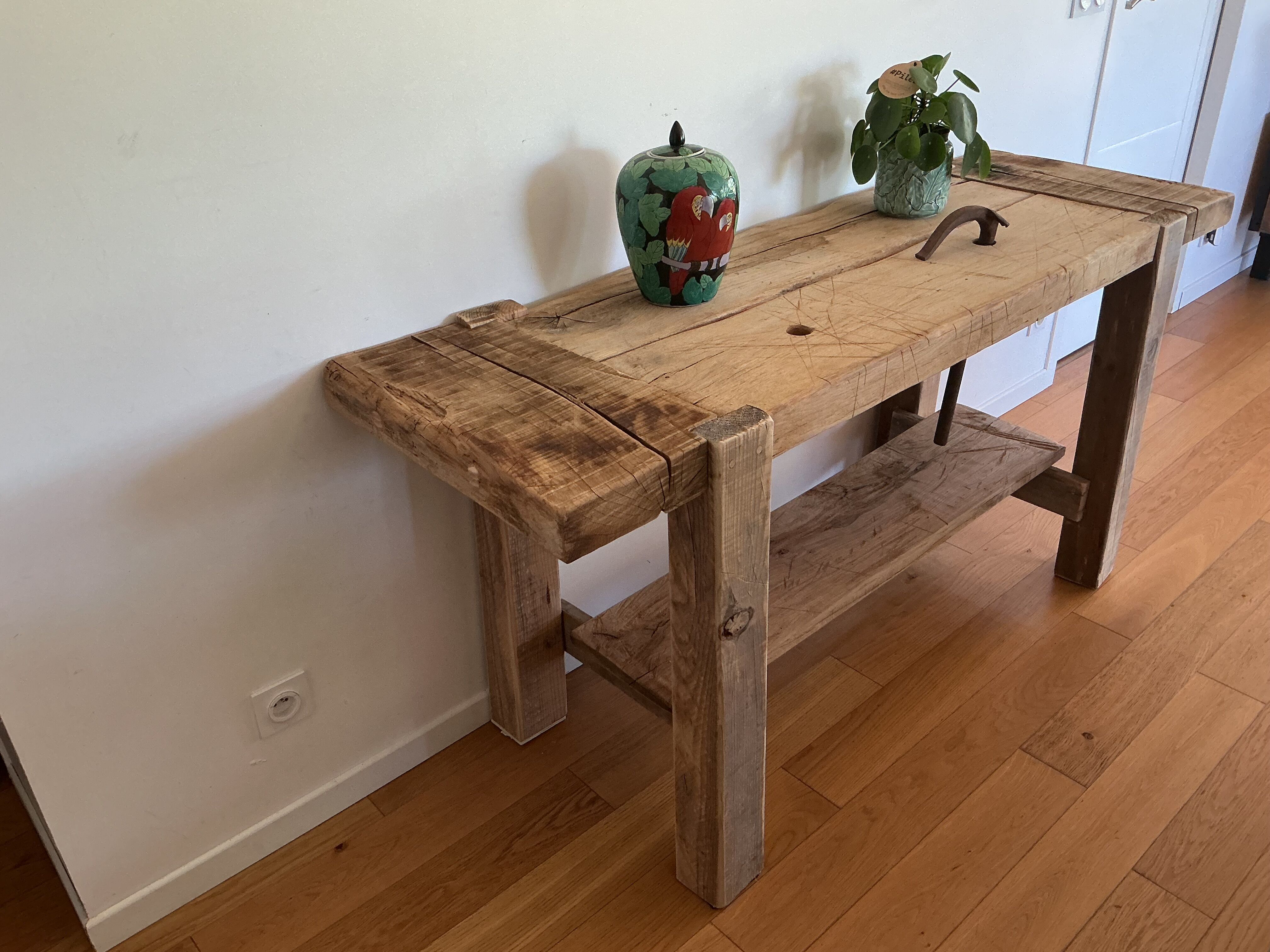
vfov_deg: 48.2
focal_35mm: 29
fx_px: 1064
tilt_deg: -30.0
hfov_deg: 61.7
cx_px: 635
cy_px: 476
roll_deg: +2.0
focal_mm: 3
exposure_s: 1/60
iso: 125
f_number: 1.8
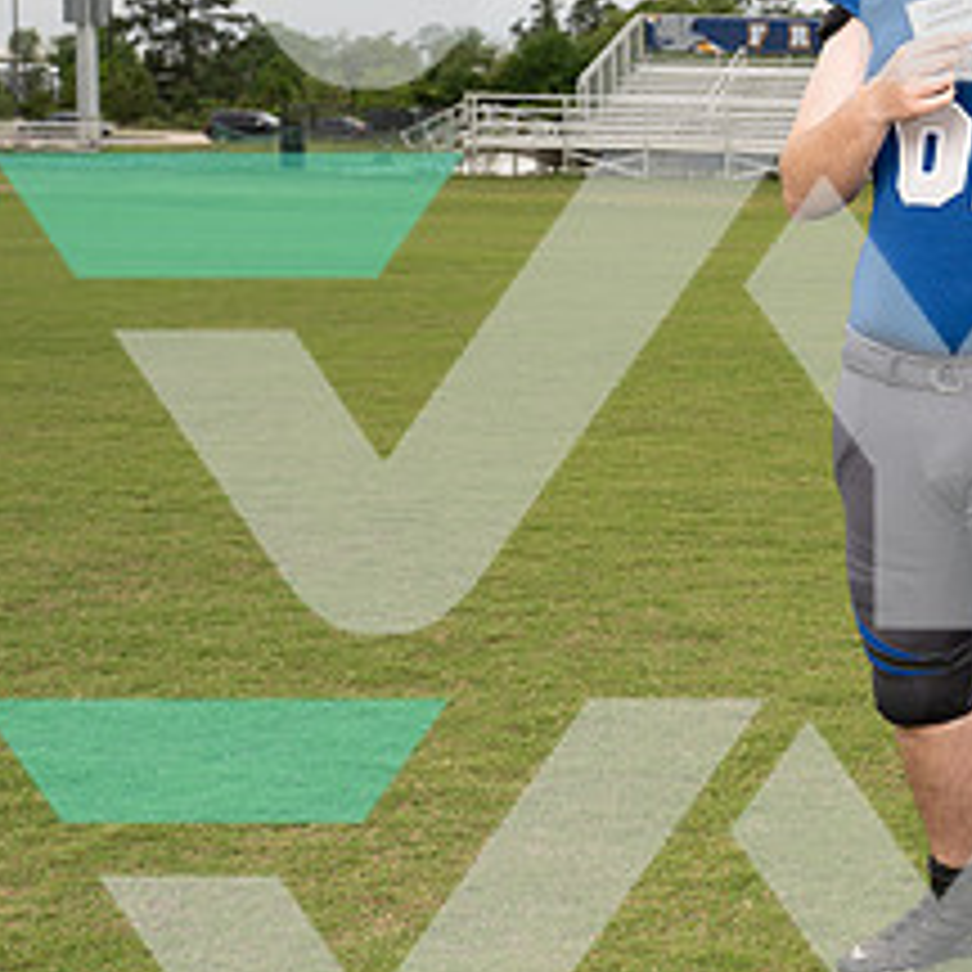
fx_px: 2033
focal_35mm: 64
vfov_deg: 26.8
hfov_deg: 24.6
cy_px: 394
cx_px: 1138
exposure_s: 1/250
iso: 200
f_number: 4.5
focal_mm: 28
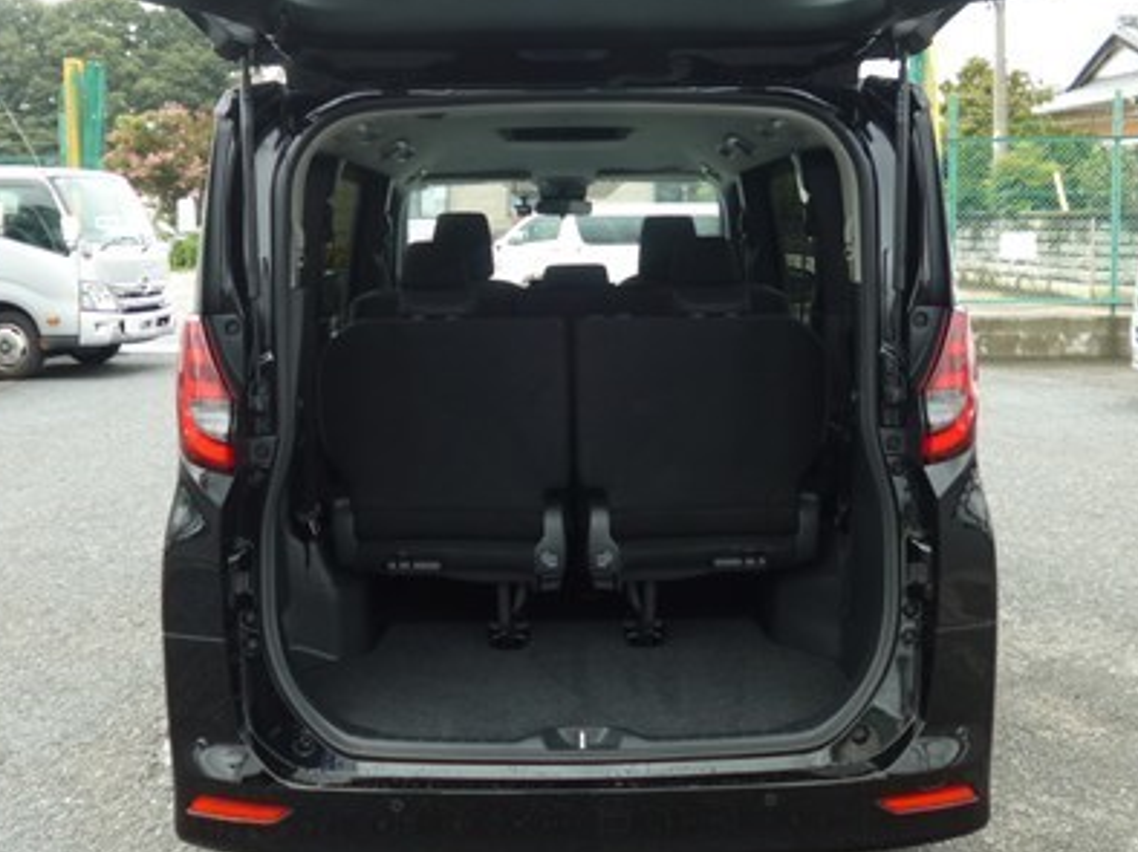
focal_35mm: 39
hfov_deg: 47.9
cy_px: 326
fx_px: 1281
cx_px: 557
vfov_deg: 36.6
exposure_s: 1/160
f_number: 2.8
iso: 100
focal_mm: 4.3
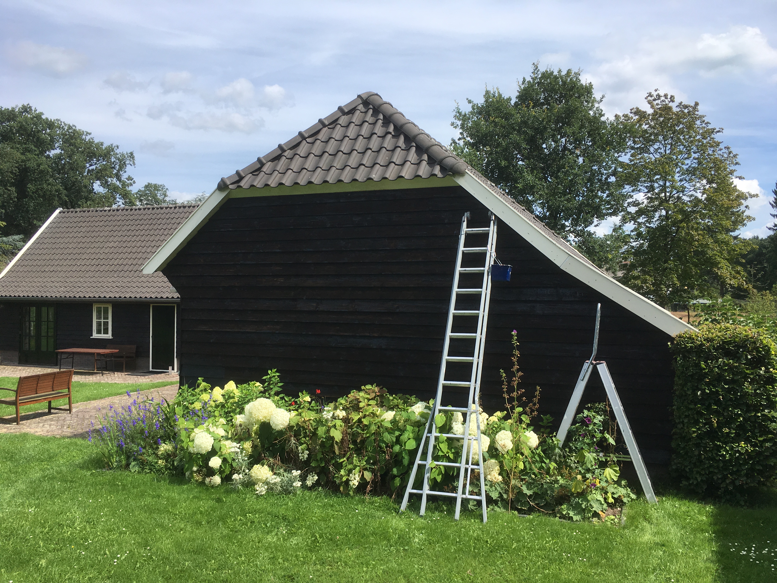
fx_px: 651
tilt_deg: -0.8
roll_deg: +0.3
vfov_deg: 48.2
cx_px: 388
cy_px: 292
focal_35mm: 29
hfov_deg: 61.7
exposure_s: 1/1399
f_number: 2.2
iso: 25
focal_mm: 4.15
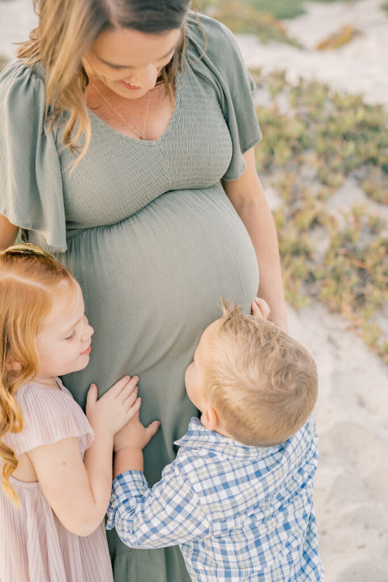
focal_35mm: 50
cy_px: 291
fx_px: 808
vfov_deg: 39.6
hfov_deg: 27.0
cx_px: 194
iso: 400
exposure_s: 1/1250
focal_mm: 50
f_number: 2.8
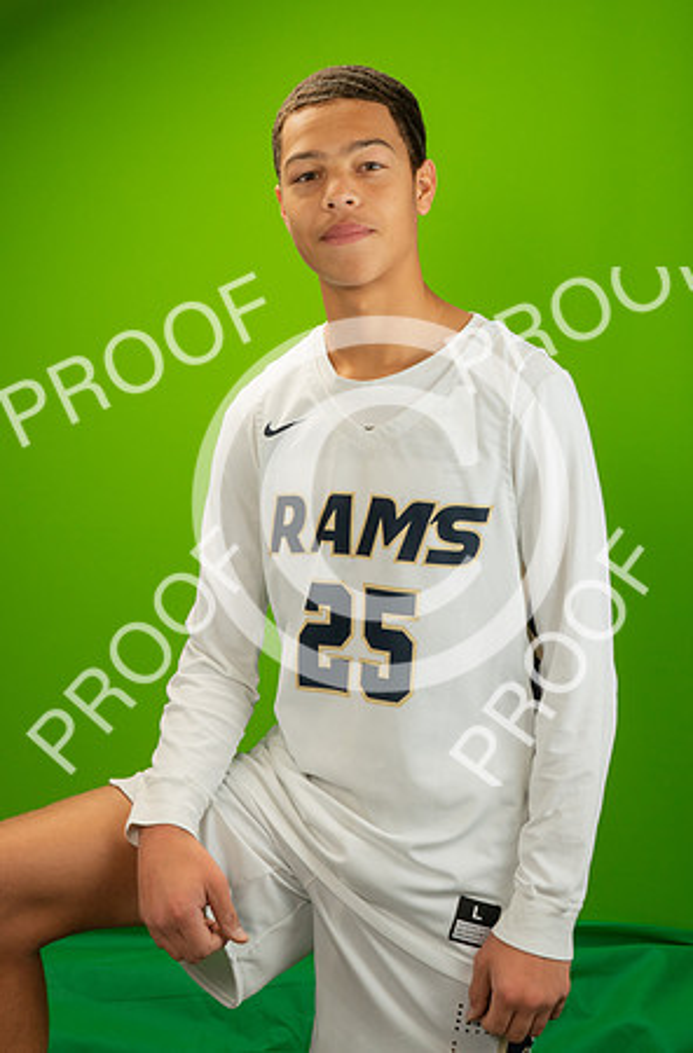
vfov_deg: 33.1
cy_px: 469
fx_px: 1770
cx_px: 271
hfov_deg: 22.1
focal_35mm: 61
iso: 800
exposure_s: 1/60
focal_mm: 35
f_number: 20
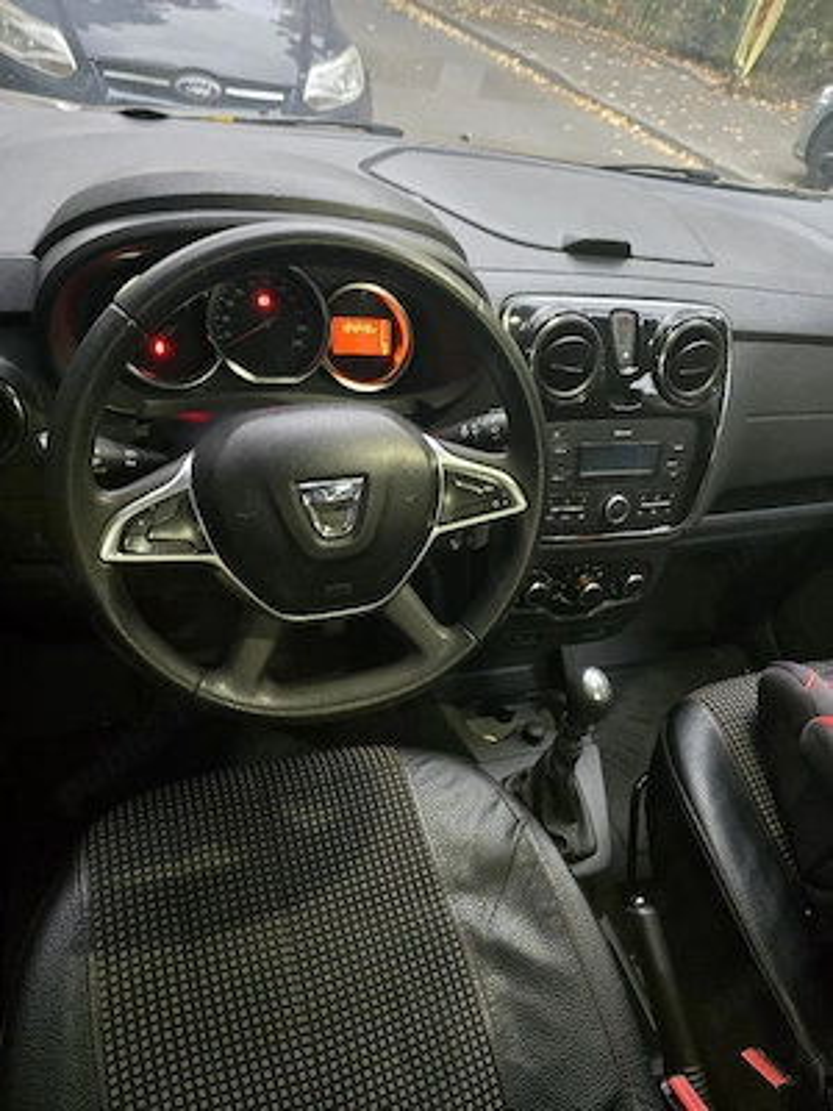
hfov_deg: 58.9
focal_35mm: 23
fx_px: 738
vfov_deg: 73.9
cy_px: 556
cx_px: 416
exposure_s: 1/33.4
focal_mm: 6.3
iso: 1600
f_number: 1.7
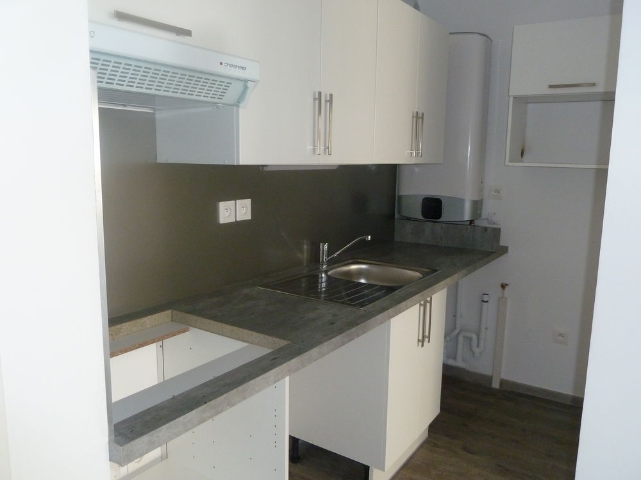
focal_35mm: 27
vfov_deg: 51.4
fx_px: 500
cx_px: 320
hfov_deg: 65.3
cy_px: 240
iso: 250
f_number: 3.3
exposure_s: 1/30
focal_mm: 4.4
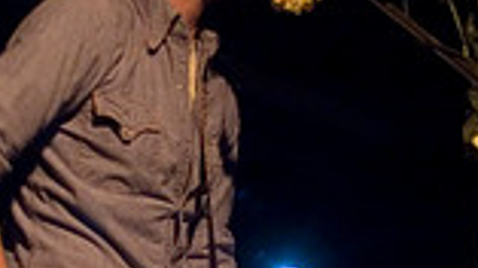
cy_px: 238
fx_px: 1469
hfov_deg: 18.5
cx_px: 201
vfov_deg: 10.4
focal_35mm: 116
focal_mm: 20
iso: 800
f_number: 2.8
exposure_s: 1/30
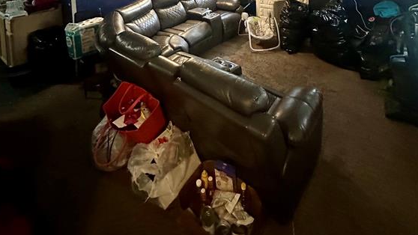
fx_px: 233
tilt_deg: -3.7
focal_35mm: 21
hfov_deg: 83.8
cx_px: 205
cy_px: -37
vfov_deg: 40.5
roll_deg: +1.4
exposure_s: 1/40
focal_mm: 2.22
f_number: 2.2
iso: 1250
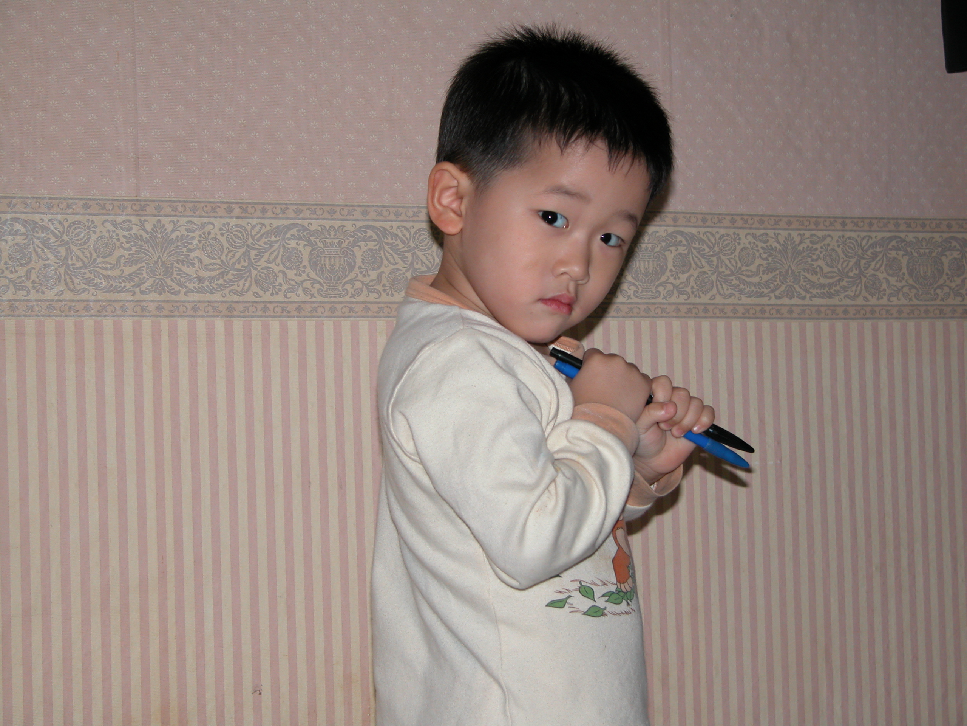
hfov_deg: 25.3
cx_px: 484
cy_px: 363
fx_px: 2151
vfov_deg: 19.1
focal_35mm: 77
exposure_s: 1/125
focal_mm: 19.9
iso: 100
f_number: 3.4
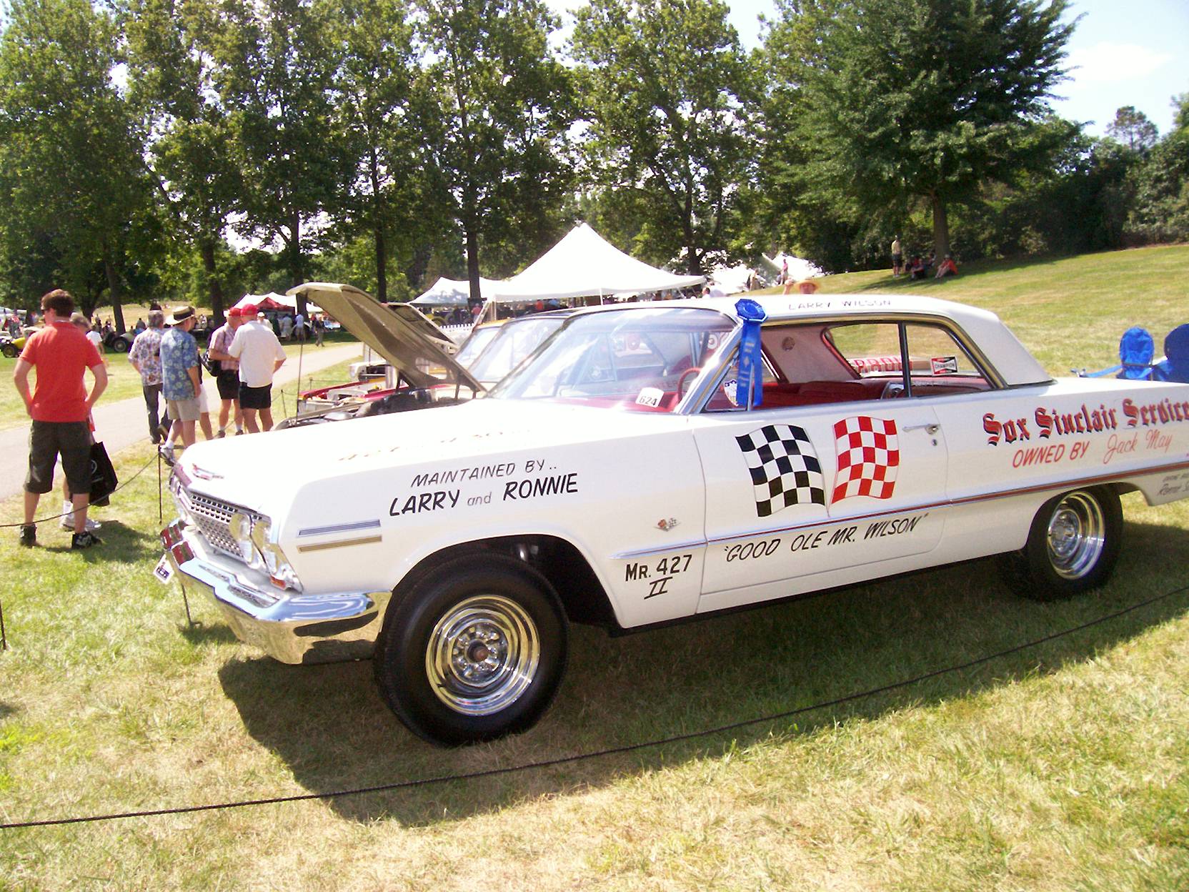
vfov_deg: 41.8
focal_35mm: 34
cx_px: 594
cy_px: 446
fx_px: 1168
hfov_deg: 54.0
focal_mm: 5.6
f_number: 5.1
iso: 140
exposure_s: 1/543
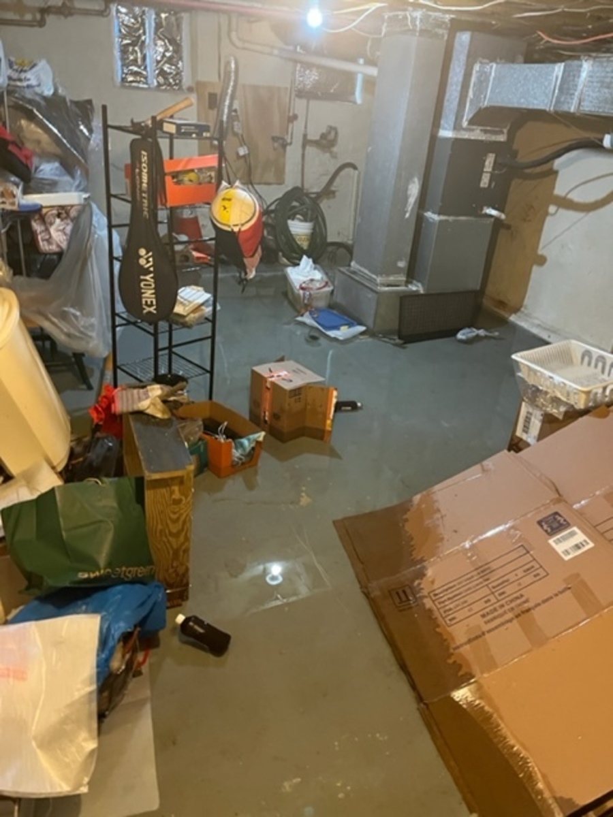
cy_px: 408
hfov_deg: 53.1
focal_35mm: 26
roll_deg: -4.5
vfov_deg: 67.3
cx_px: 306
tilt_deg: -28.6
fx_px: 614
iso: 640
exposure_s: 1/40
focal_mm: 5.1
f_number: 1.6
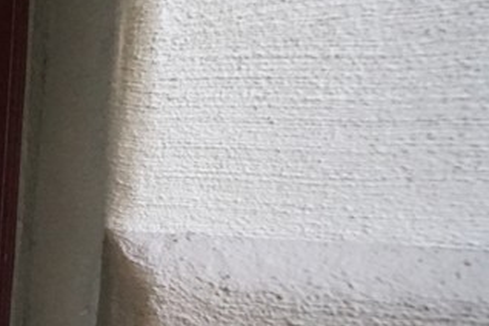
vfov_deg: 32.3
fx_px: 557
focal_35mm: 41
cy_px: 220
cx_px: -324
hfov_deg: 25.4
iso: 8000
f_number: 9
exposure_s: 1/250
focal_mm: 12
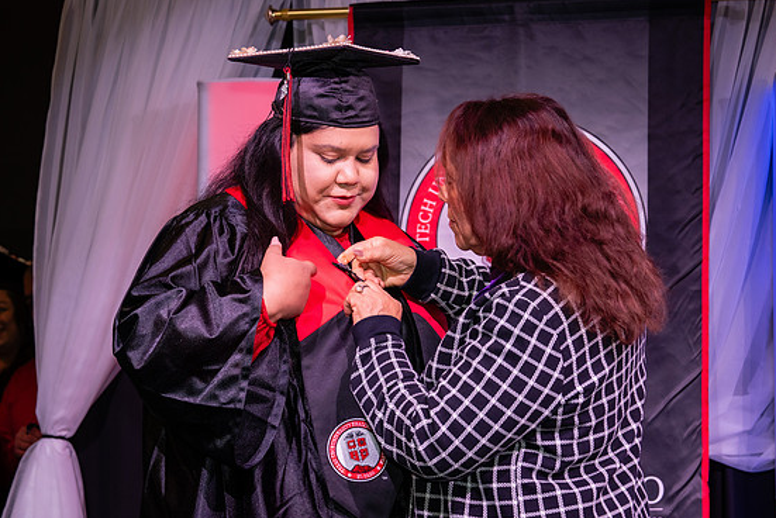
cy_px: 282
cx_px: 389
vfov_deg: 15.0
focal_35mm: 91
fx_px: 1962
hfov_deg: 22.4
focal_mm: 70
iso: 1000
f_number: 5.6
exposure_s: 1/160
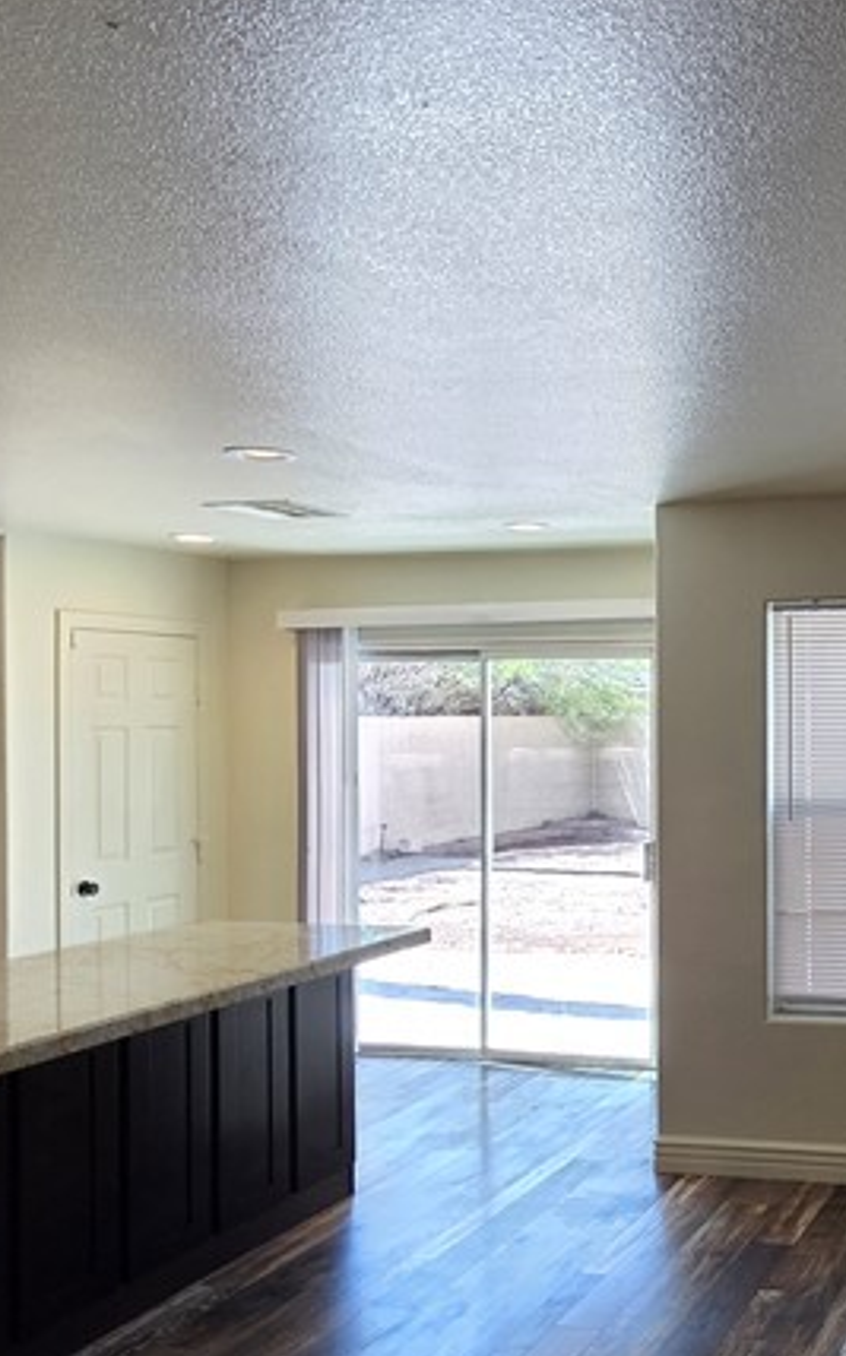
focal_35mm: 33
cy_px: 716
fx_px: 1219
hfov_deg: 33.6
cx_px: 919
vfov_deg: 58.1
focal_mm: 2.2
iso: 64
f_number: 1.9
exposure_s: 1/120
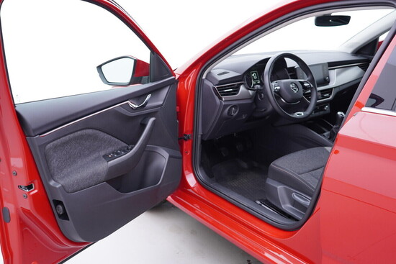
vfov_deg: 36.9
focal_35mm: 36
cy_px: 132
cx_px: 198
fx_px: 396
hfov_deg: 53.1
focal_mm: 24
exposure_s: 1/40
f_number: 2.8
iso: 200
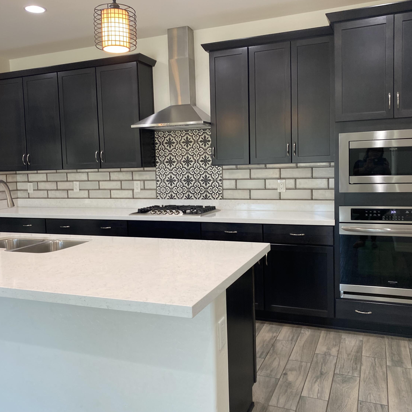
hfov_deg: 52.5
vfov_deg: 52.5
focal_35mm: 31
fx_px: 417
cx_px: 196
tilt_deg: -3.1
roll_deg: +1.6
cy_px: 204
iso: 64
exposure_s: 1/60
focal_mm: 4.25
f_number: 1.8
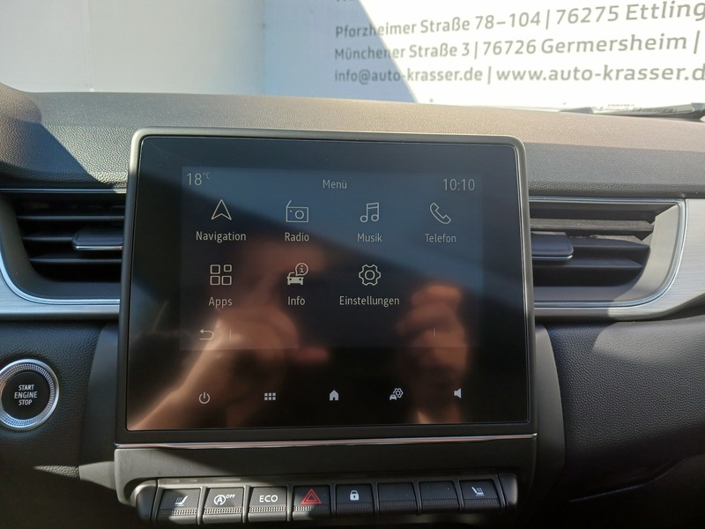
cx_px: 352
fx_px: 550
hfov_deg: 65.3
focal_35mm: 27
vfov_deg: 51.4
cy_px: 264
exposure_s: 1/100
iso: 40
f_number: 1.8
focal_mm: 4
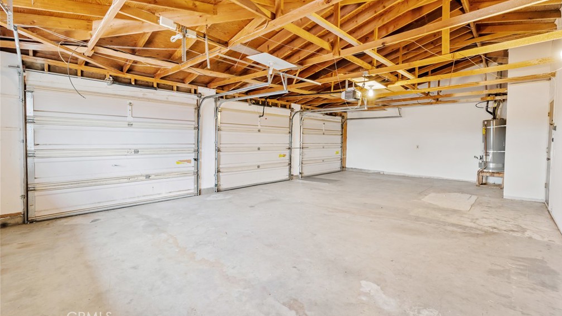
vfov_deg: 66.7
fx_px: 238
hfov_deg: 99.4
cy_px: 135
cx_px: 286
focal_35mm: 16
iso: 400
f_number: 8
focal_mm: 15
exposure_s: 1/3
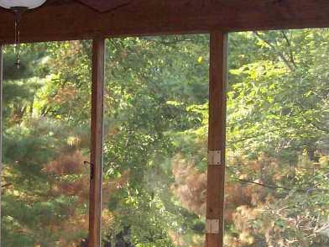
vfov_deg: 15.4
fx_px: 893
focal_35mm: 94
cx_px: 101
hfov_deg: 20.8
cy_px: 255
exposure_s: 1/100
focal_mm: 6
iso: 140
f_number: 2.7
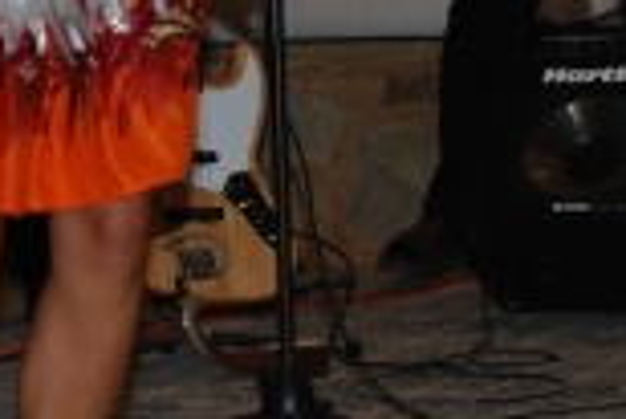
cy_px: -120
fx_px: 3533
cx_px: 248
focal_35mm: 203
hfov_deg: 10.1
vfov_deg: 6.7
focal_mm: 26
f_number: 4
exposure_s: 1/60
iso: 400
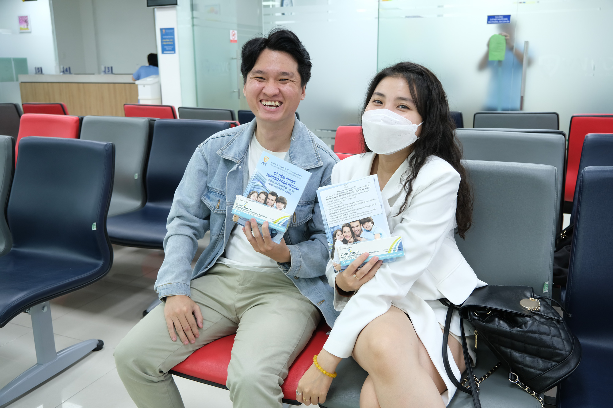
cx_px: 306
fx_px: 545
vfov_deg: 41.1
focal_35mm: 32
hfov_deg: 58.7
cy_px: 204
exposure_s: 1/30
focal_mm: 21.2
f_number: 4
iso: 320
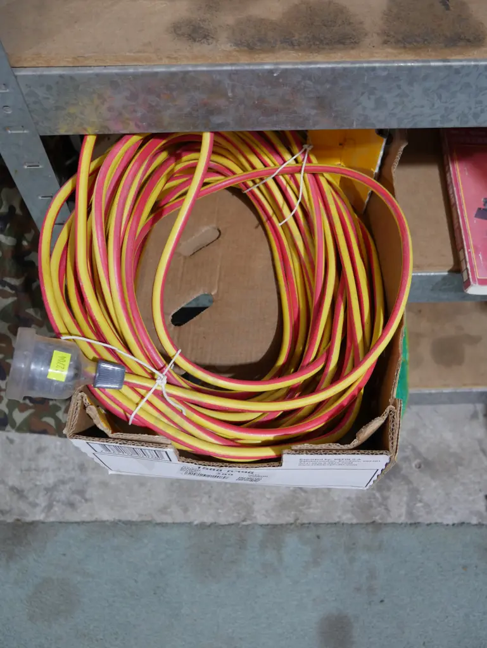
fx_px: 600
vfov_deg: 56.8
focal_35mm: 32
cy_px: 324
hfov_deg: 44.2
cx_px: 244
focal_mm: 16
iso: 500
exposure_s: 1/60
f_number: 3.6
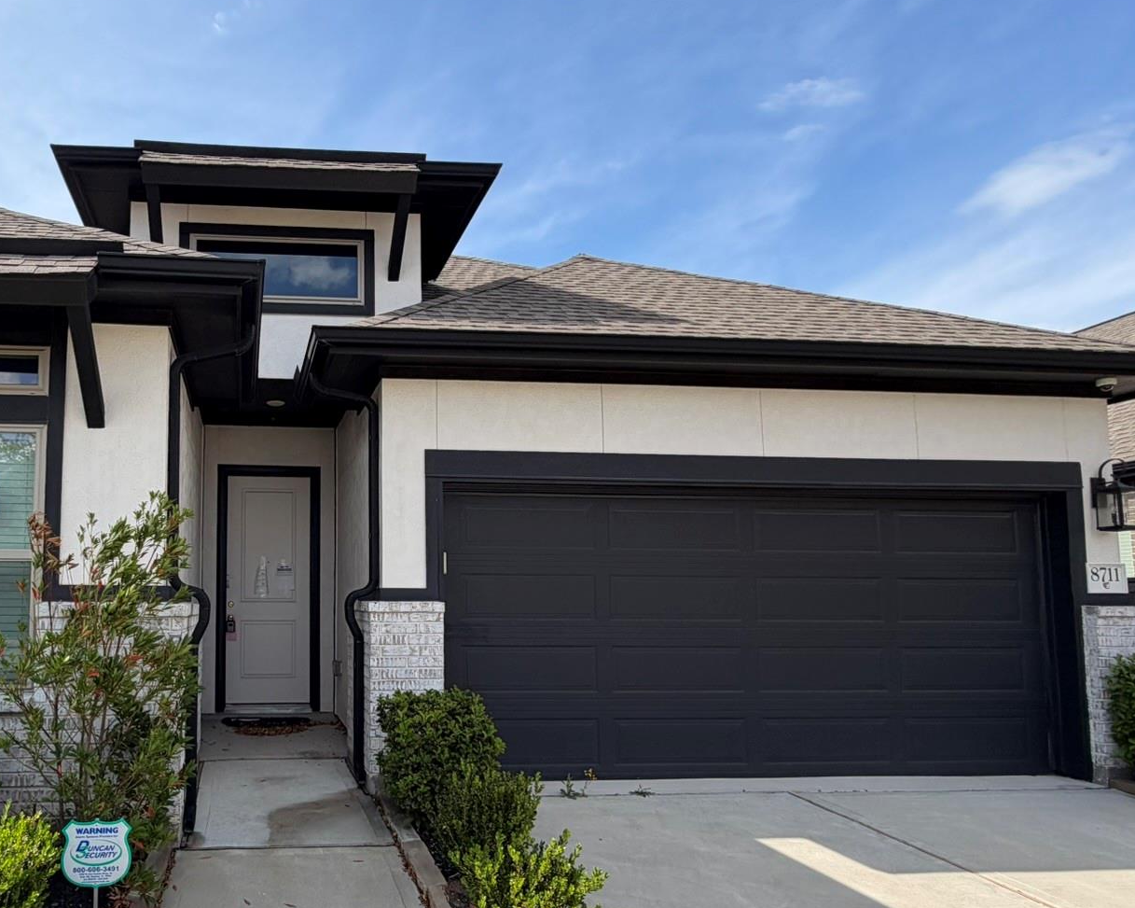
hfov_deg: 68.7
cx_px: 308
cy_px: 538
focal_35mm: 23
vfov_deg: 60.4
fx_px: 772
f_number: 2.2
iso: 25
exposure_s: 1/770
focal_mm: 2.22
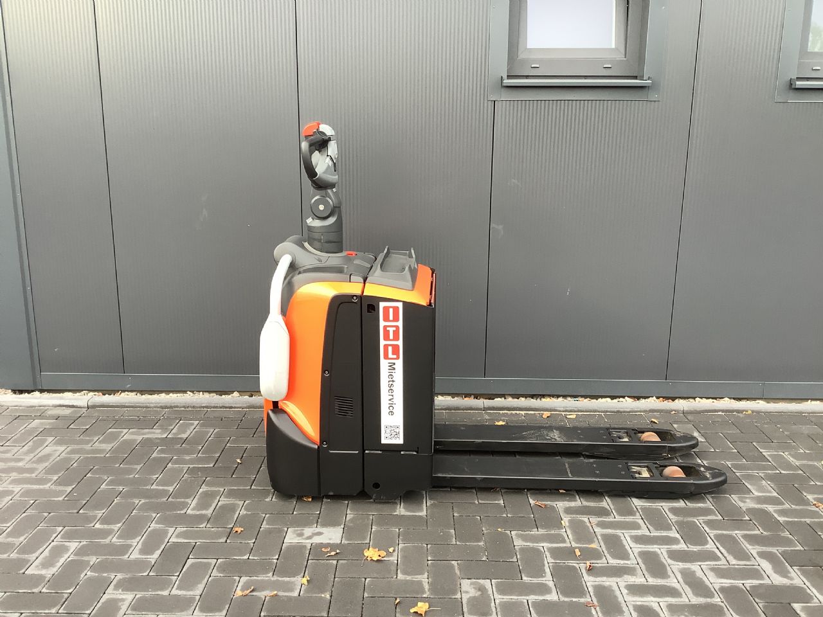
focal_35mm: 31
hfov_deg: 58.4
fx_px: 737
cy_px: 308
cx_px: 412
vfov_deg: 45.4
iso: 80
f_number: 2.4
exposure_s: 1/120
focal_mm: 3.3
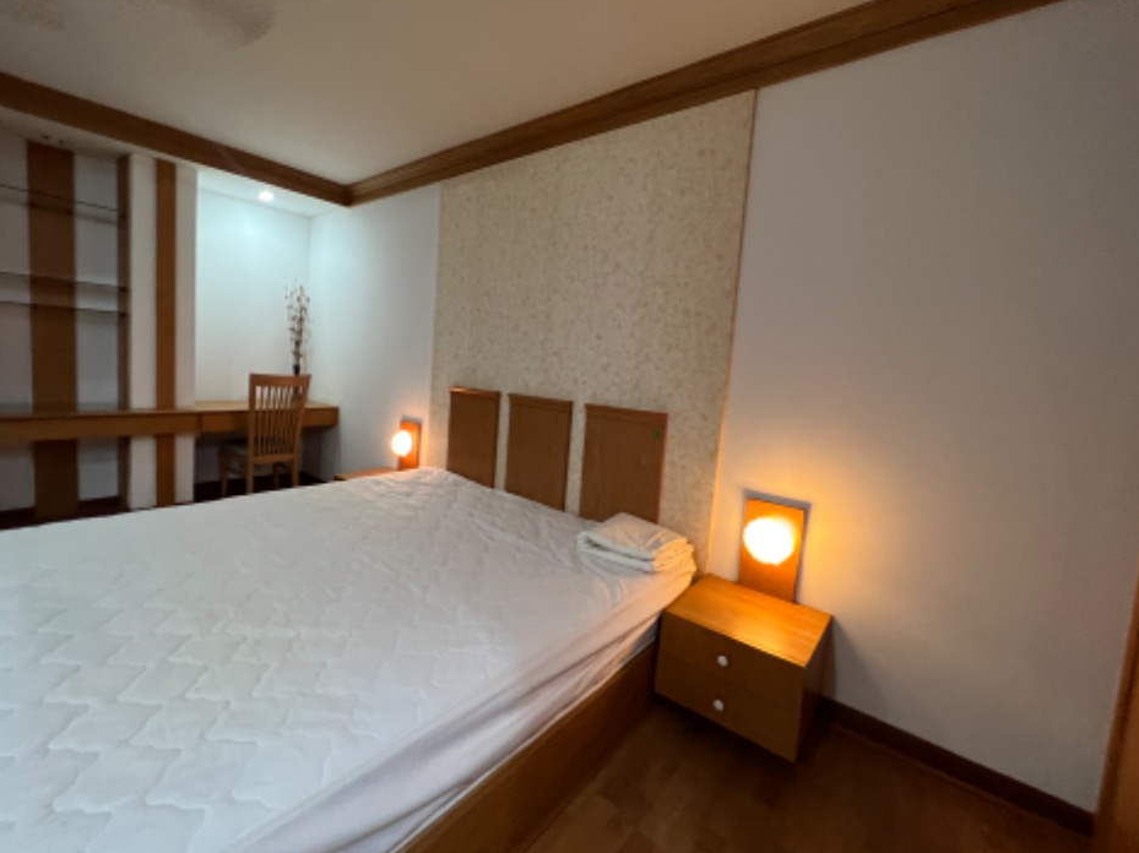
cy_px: 403
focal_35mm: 14
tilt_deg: -5.8
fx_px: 460
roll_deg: -4.5
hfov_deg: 101.9
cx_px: 533
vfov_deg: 85.6
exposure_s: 1/50
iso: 320
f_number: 1.8
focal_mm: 1.57
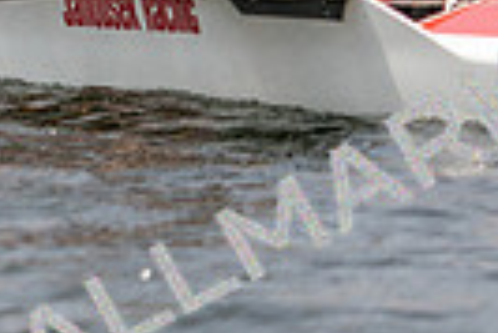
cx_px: -389
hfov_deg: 2.4
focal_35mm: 874
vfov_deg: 1.6
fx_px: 12103
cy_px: -297
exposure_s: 1/1600
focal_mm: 200
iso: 250
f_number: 5.6
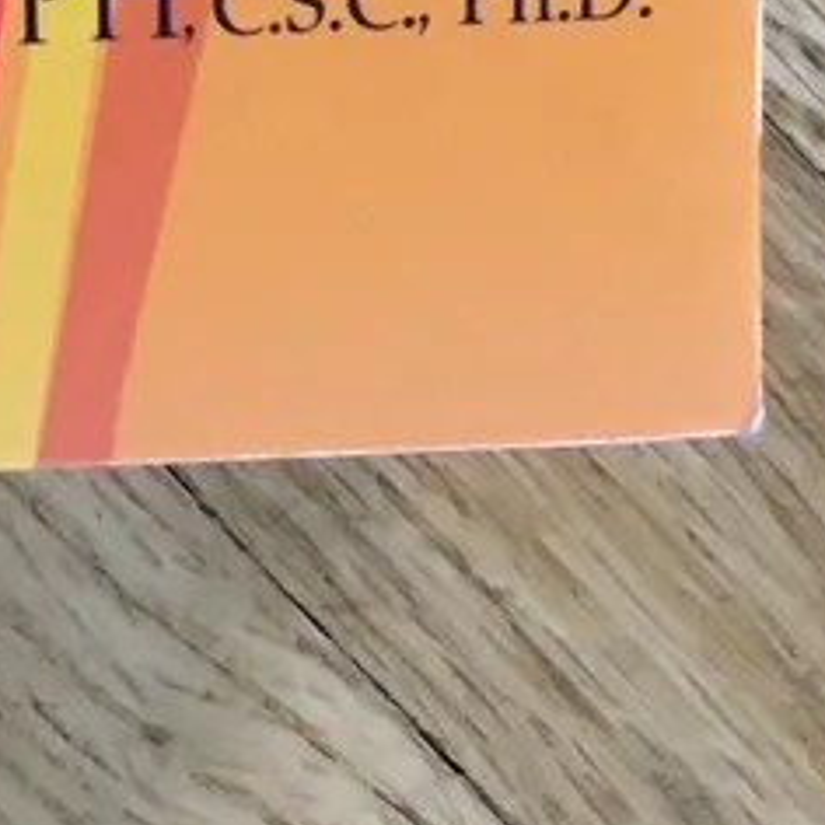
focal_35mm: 152
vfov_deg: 9.4
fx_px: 4099
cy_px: -1514
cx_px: 28
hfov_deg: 11.4
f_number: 2.2
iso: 100
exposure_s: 1/30
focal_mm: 4.15
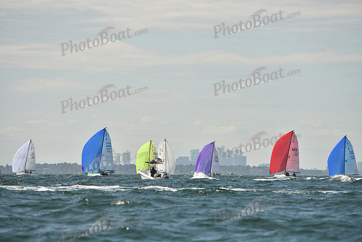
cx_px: 181
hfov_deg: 5.2
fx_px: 4023
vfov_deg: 3.4
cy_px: 121
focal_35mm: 400
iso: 250
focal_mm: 400
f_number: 7.1
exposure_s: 1/1250
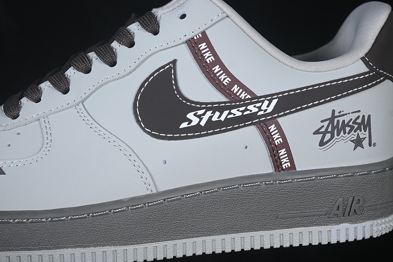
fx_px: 819
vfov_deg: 18.2
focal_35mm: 75
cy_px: 131
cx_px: 196
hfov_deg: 27.0
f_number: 7.1
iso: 160
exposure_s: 1/80
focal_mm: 50
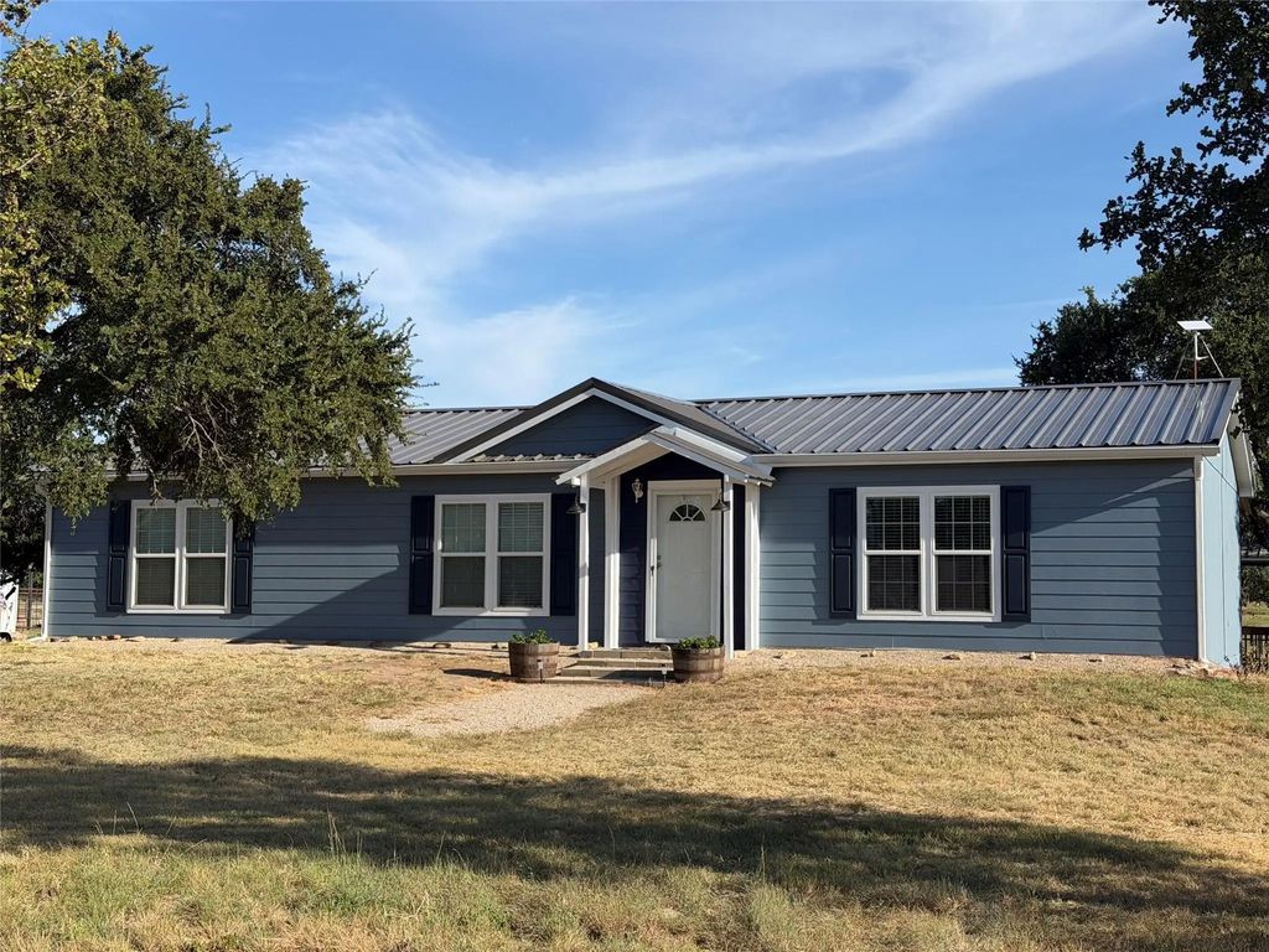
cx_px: 634
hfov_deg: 39.7
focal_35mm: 48
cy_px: 476
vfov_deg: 30.3
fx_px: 1760
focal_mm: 6.76
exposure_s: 1/4329
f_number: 1.78
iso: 64
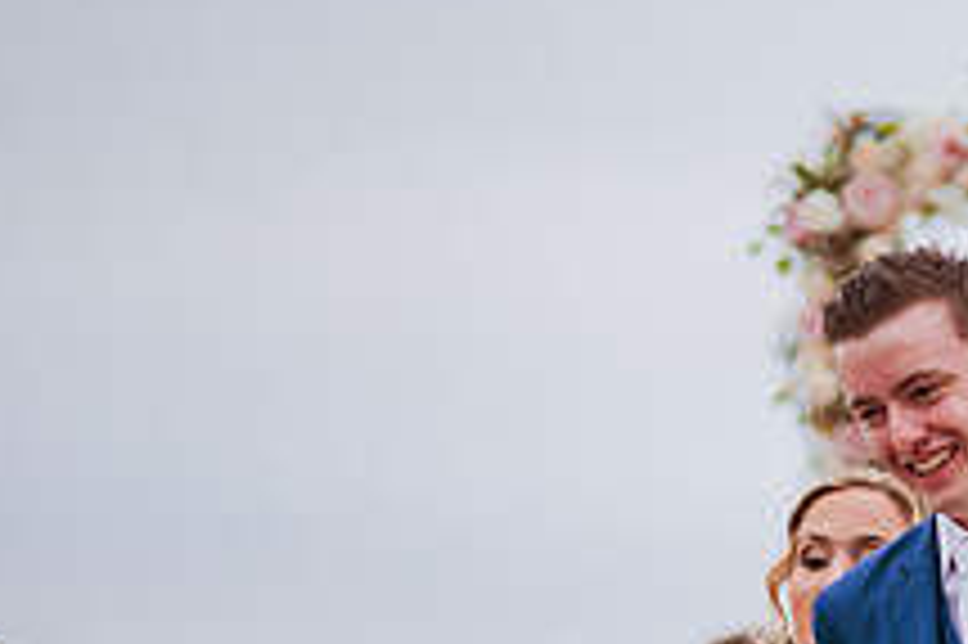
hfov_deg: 8.9
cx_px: 1130
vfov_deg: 6.0
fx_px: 6153
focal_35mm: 229
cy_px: 518
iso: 200
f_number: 1.8
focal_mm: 85
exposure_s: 1/3200
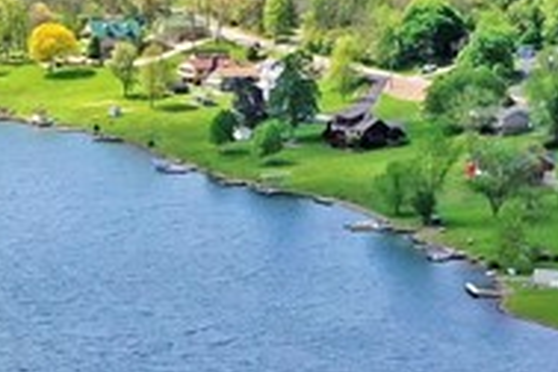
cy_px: 508
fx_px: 2495
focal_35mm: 161
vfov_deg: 8.4
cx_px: -514
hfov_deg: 11.6
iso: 100
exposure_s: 1/500
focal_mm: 10.26
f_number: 5.6
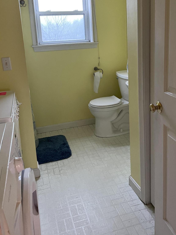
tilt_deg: -12.1
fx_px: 230
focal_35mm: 34
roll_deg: +2.9
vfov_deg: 53.1
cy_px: 82
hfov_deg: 41.7
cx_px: 97
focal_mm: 4.2
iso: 400
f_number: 1.6
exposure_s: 1/40
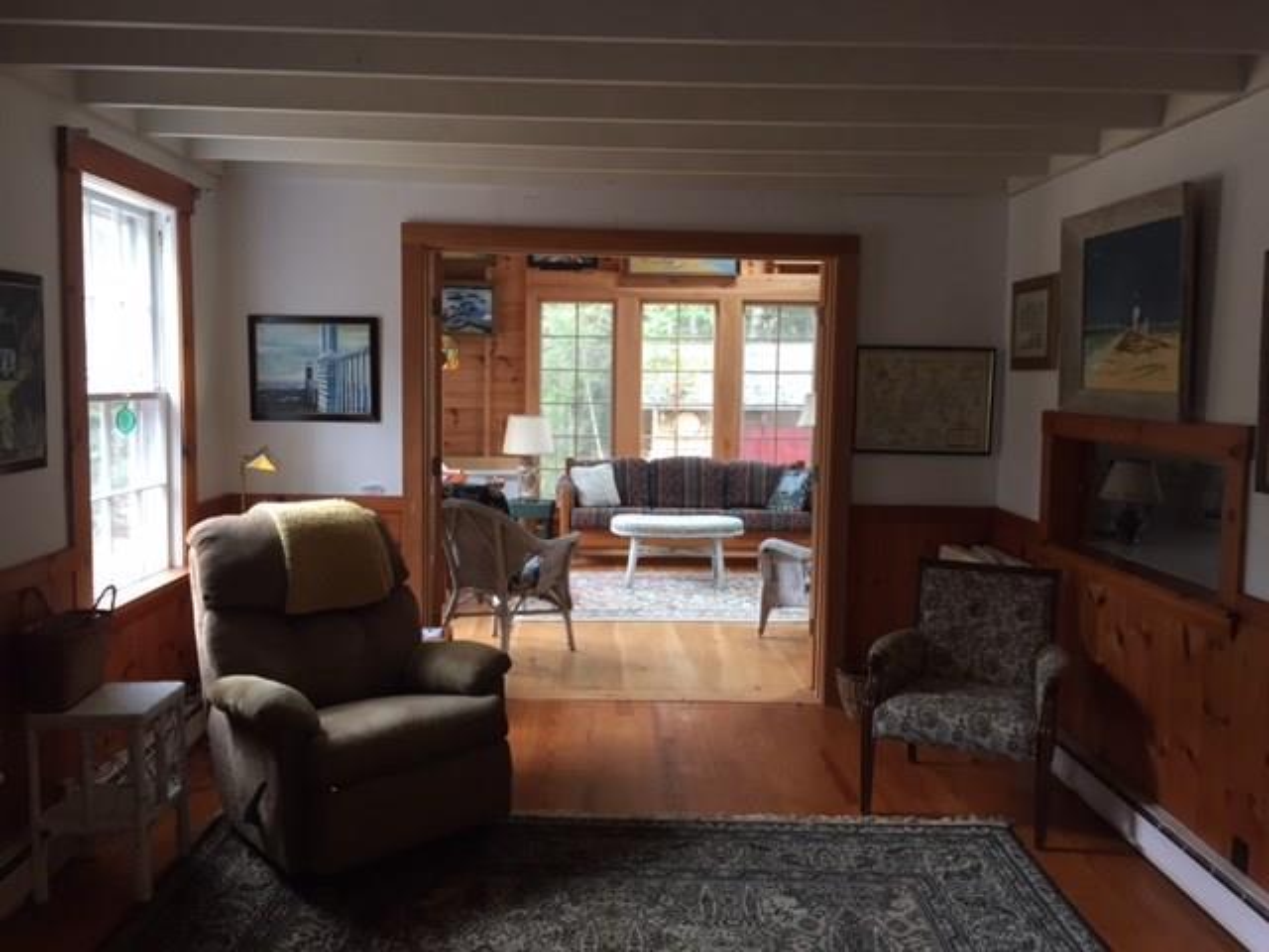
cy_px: 476
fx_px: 1063
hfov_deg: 61.7
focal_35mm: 29
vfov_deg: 48.2
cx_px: 634
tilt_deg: -5.6
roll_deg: -0.9
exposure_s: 1/30
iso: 64
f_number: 2.2
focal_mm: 4.15
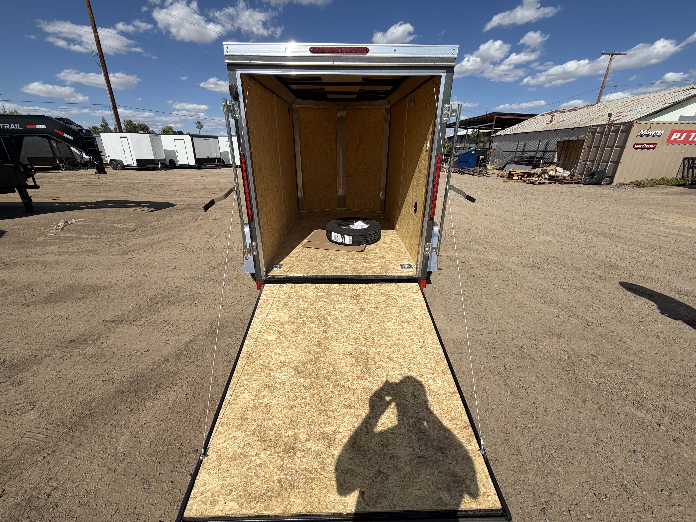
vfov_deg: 85.7
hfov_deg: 102.1
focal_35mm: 14
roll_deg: -0.9
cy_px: 261
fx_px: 281
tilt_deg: -22.4
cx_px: 348
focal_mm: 2.22
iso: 20
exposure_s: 1/1572
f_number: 2.2
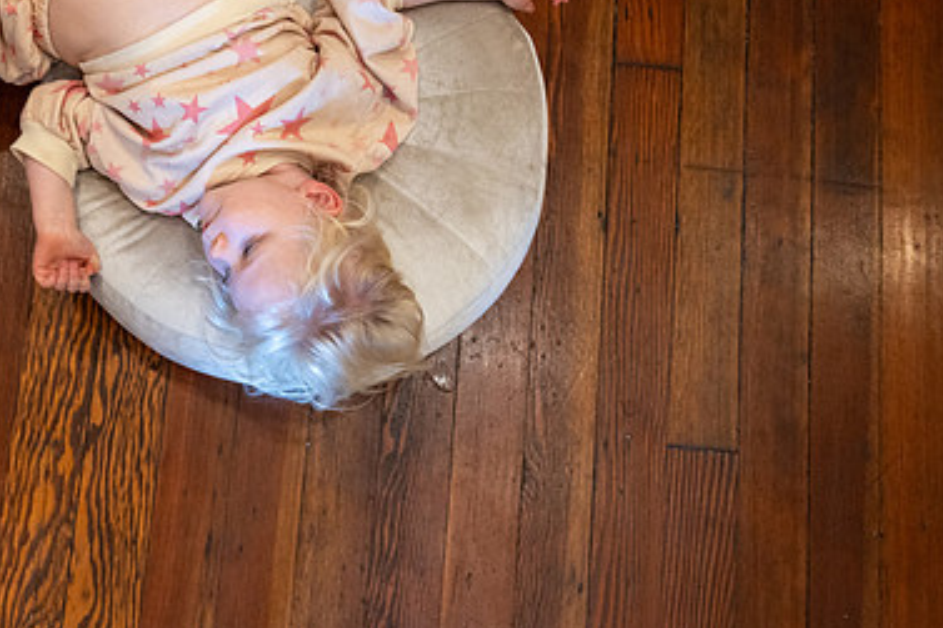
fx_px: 1047
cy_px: 325
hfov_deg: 47.4
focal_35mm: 40
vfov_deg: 33.4
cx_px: 288
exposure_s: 1/125
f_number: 4
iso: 3200
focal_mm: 26
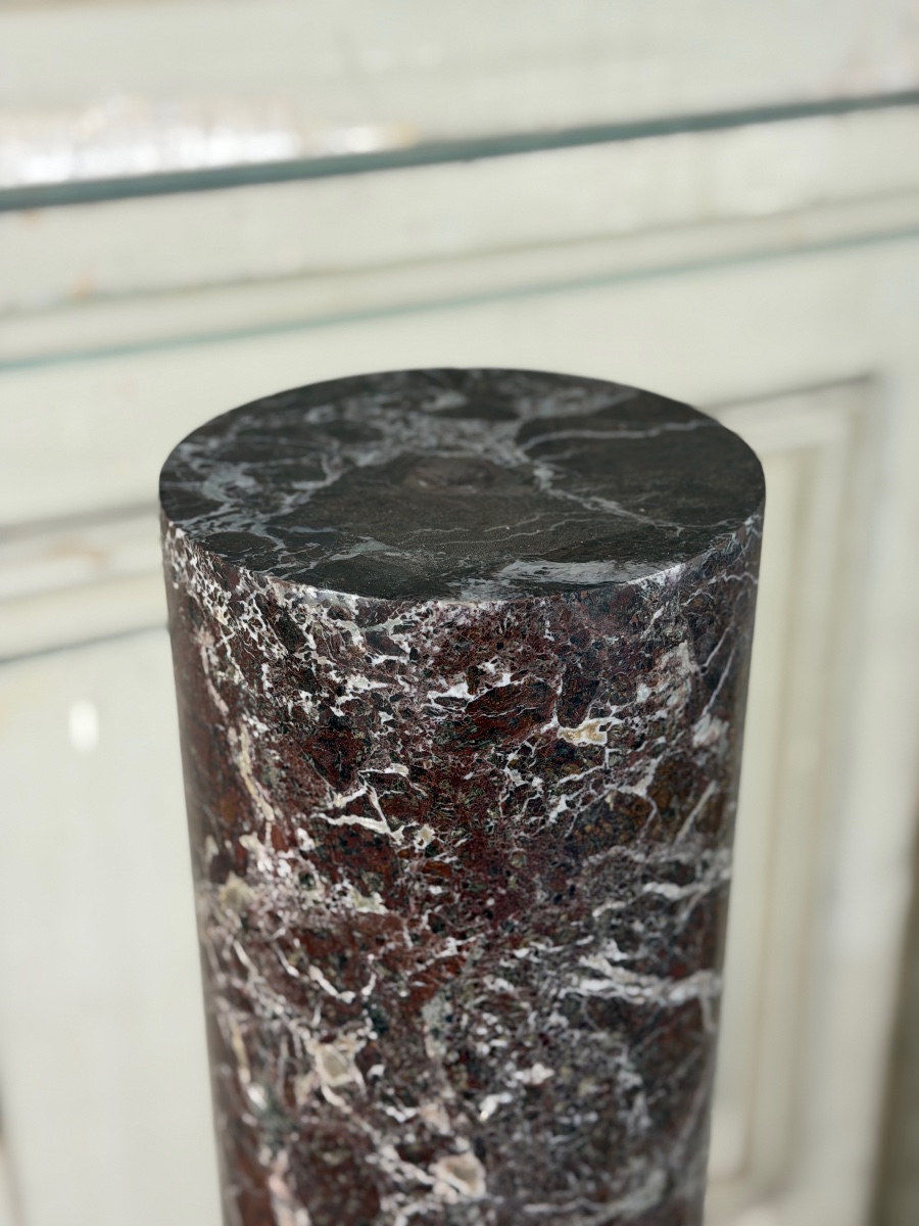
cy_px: 613
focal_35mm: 48
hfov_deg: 30.3
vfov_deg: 39.7
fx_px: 1699
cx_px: 460
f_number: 1.78
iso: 160
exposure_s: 1/50
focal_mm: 6.76
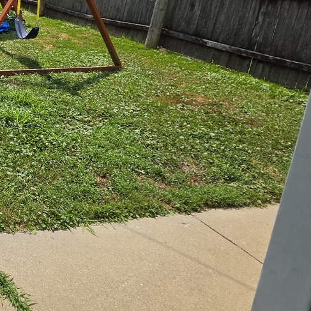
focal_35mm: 34
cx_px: -142
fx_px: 346
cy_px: 27
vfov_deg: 43.9
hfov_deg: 30.3
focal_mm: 2.2
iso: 32
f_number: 1.9
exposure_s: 1/2905
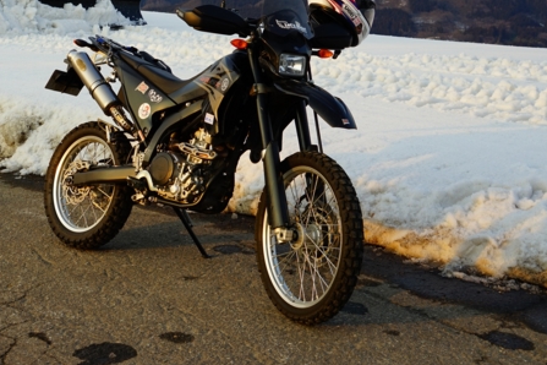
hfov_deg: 28.9
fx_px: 1033
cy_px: 45
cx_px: 100
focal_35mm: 68
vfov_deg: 19.7
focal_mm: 38
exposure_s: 1/90
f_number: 8
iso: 100
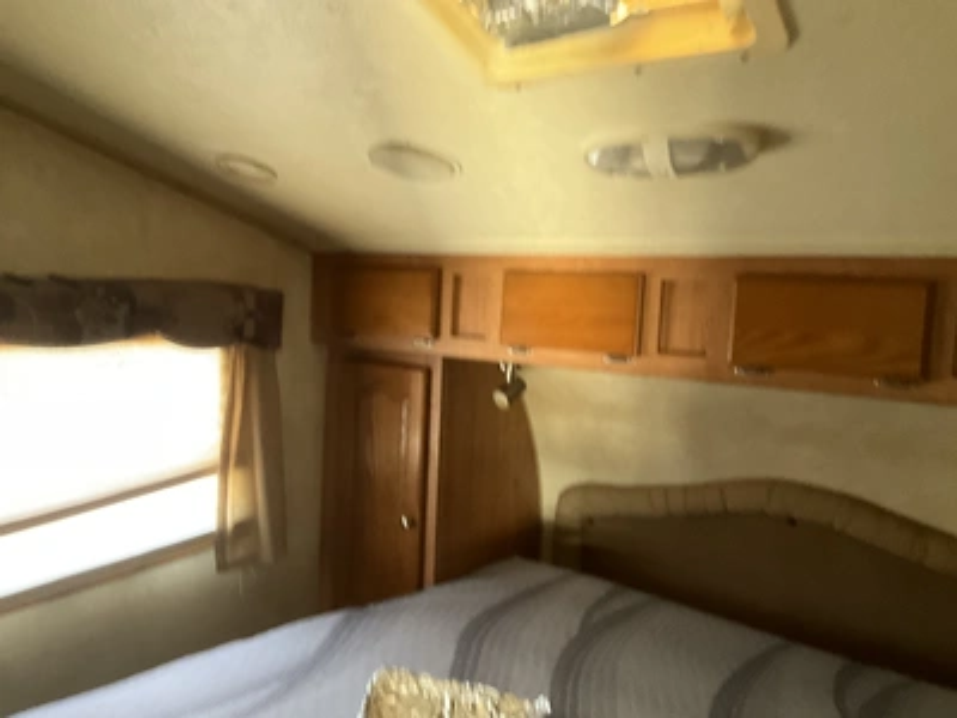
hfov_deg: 61.7
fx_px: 802
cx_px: 478
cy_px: 359
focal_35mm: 29
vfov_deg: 48.2
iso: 320
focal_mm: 3
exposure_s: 1/40
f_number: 1.8
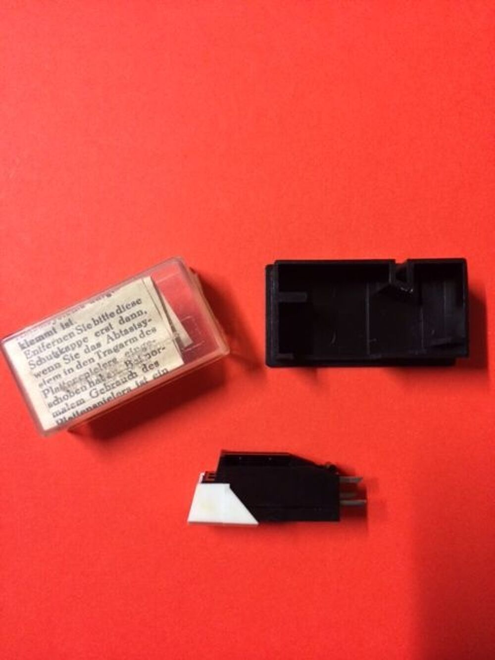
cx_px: 248
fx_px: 572
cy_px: 330
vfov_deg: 60.0
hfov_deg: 46.8
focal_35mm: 30
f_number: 2.2
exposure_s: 1/15
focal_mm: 4.12
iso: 320
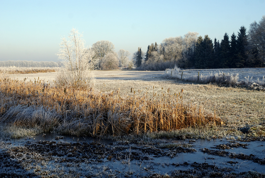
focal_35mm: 52
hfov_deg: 37.8
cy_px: 89
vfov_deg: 25.8
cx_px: 132
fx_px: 387
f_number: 7.1
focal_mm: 35
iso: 100
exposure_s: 1/250
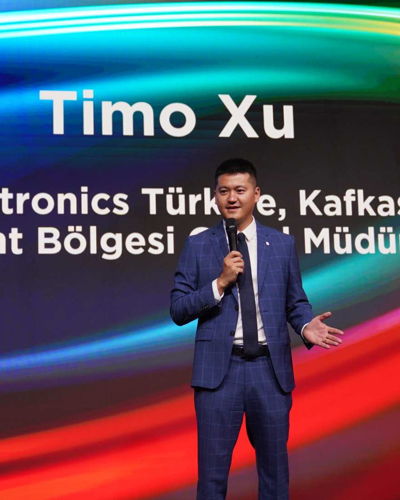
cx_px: 167
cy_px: 250
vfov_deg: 29.1
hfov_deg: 23.5
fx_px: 962
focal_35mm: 65
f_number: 2.8
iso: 800
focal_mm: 31
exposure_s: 1/400
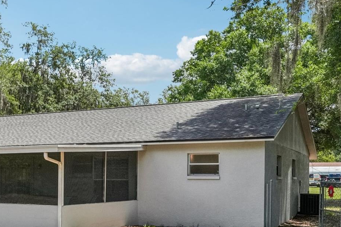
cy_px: 187
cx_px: 73
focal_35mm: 52
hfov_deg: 37.0
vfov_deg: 25.5
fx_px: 492
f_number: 8
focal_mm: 20
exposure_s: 1/1600
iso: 800
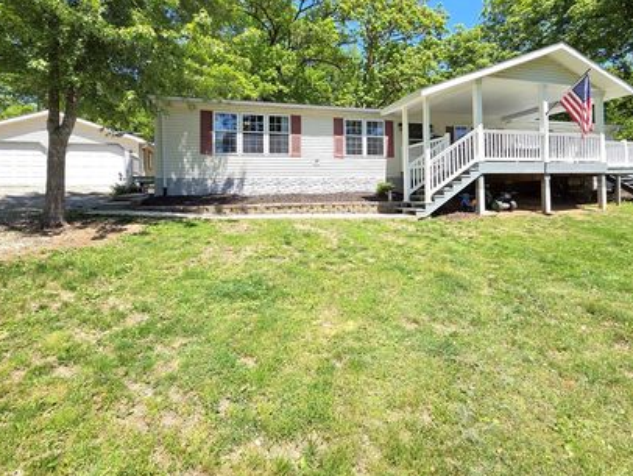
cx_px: 323
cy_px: 190
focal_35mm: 16
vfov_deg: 77.2
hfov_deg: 94.5
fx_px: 293
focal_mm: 2.2
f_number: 2.2
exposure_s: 1/728
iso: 50
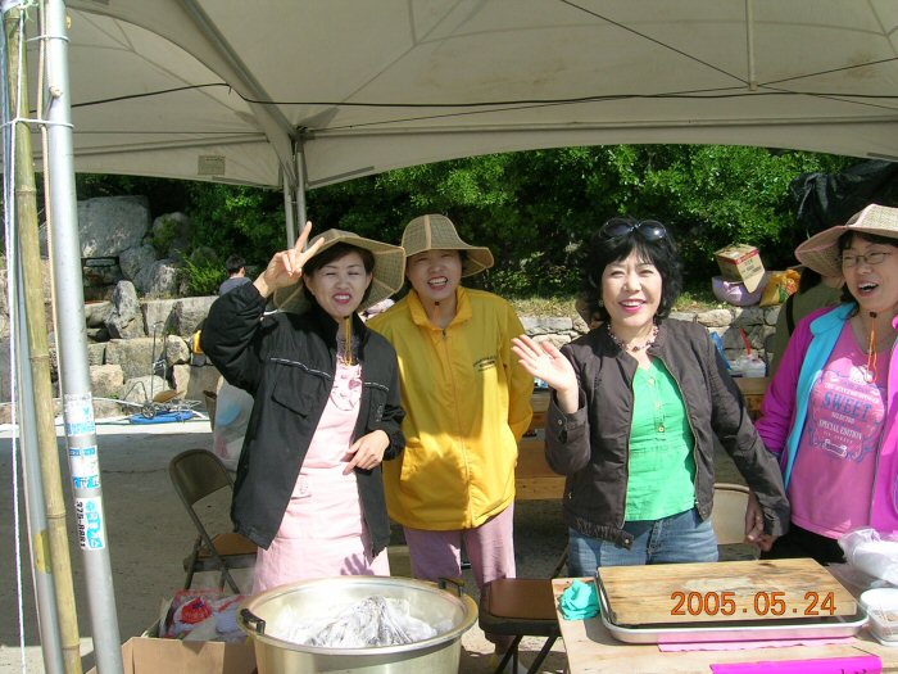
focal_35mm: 35
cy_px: 337
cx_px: 449
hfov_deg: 52.6
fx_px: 908
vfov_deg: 40.7
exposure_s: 1/336
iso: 50
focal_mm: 5.4
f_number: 4.8
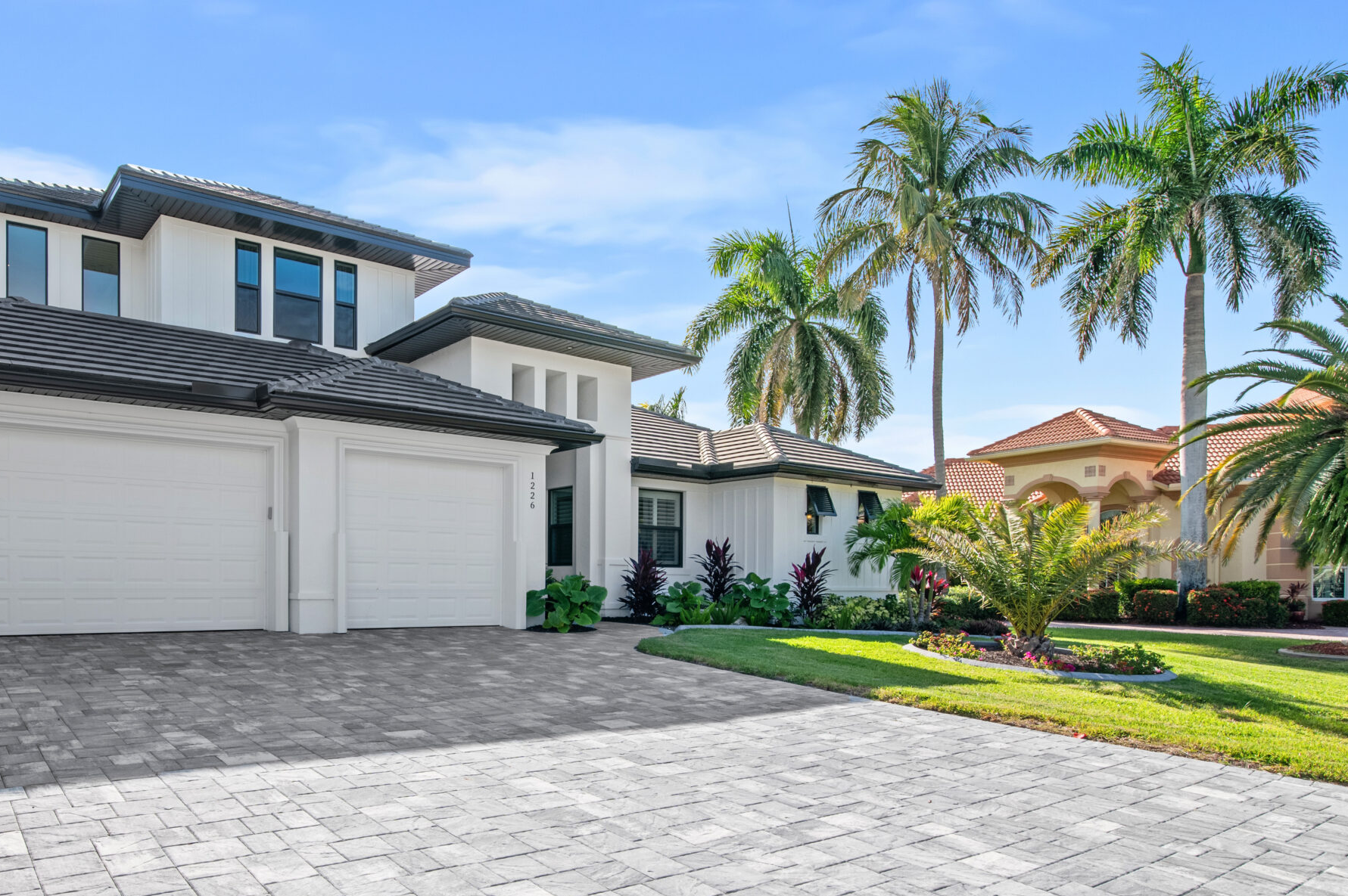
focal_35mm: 23
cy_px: 583
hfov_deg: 75.0
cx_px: 515
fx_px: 861
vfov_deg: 54.1
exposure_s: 1/160
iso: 320
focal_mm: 16
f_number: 10
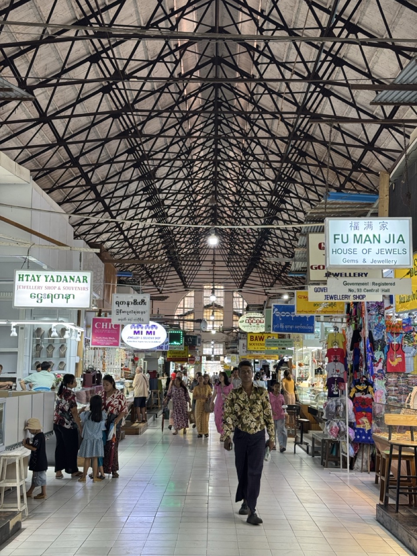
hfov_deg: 30.3
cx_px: 208
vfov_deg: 39.7
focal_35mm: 48
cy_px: 278
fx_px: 771
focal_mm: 6.76
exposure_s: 1/51
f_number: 1.78
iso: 64
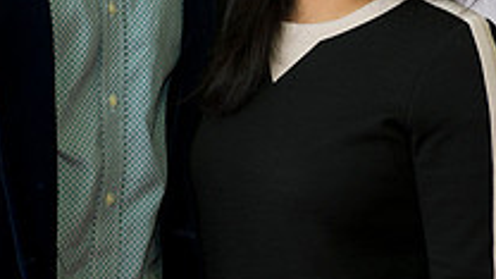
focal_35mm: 152
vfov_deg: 7.8
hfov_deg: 14.1
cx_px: 227
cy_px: -141
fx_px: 1999
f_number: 3.2
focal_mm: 52
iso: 640
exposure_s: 1/125
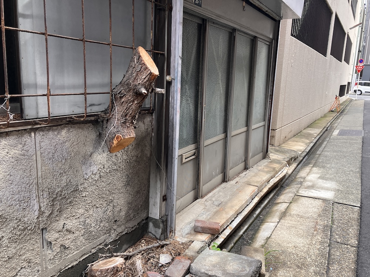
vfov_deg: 49.7
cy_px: 138
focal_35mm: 28
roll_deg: -2.5
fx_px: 299
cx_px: 185
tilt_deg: -9.3
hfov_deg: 63.4
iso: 50
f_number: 1.8
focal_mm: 3.99
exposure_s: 1/121
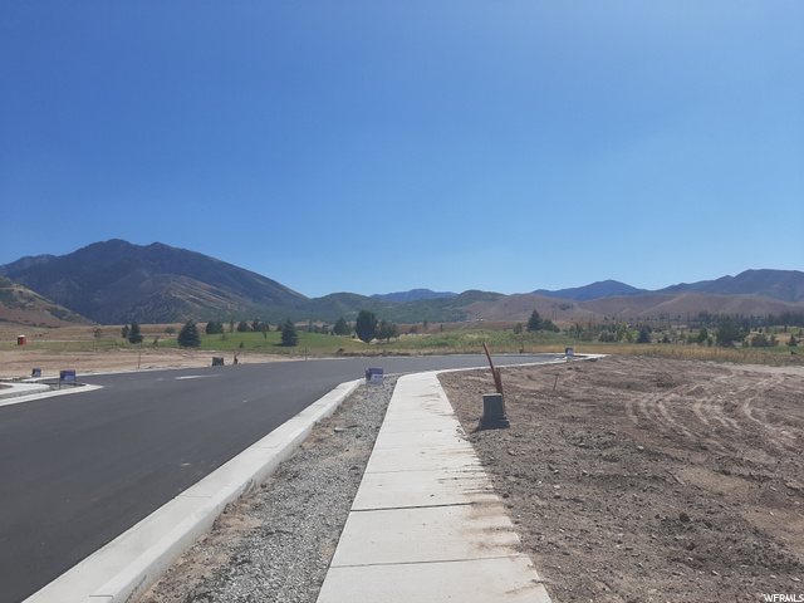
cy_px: 302
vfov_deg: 53.1
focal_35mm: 26
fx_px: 604
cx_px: 402
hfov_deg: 67.3
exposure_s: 1/4082
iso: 40
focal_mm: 3.93
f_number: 1.7
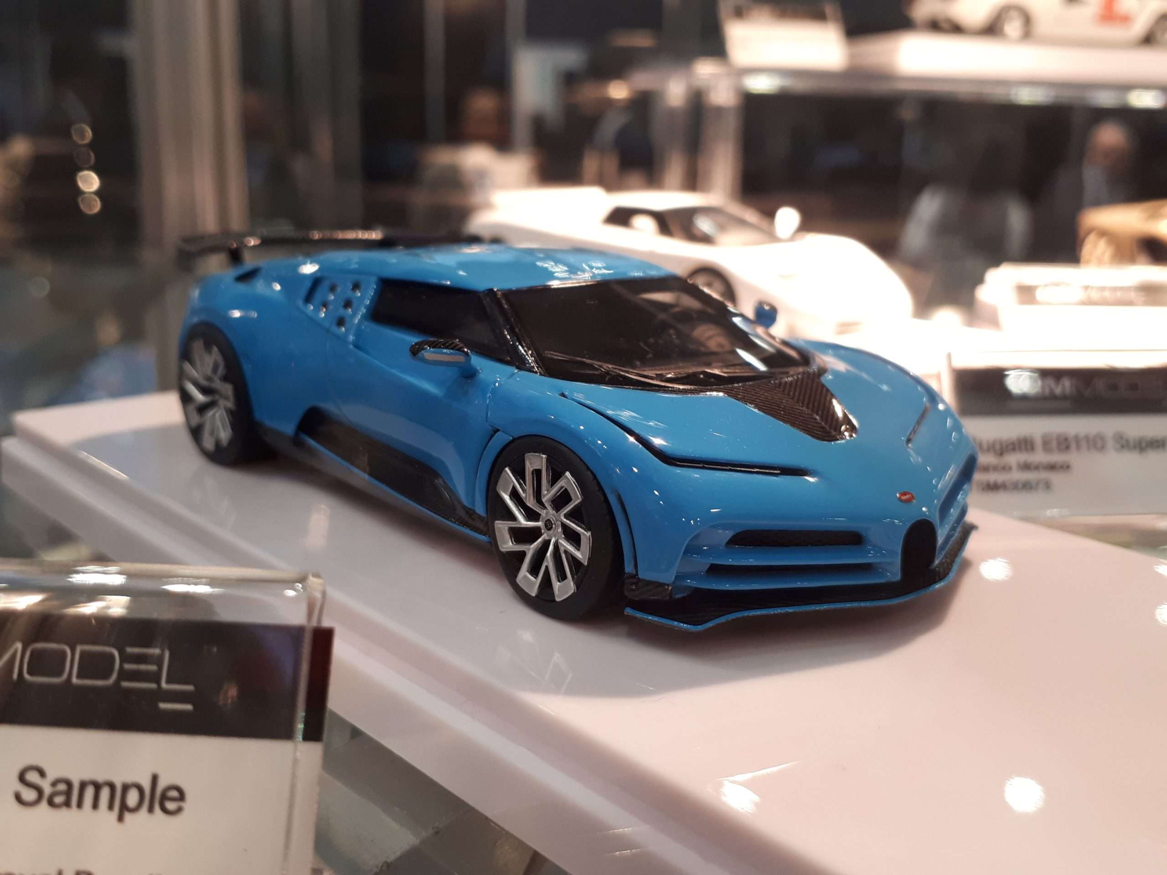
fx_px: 910
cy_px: 438
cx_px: 584
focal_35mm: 27
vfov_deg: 51.4
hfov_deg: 65.3
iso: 100
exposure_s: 1/33
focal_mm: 3.6
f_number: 1.9
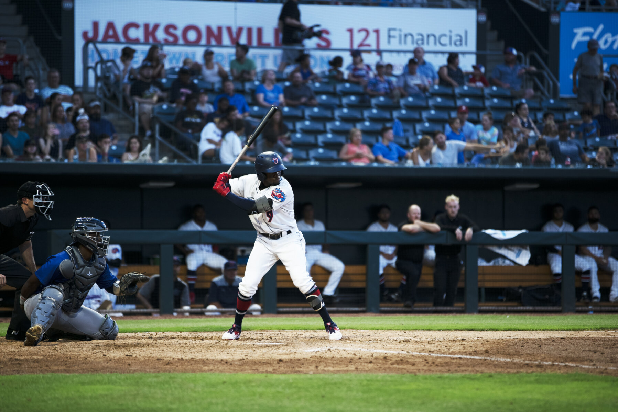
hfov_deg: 10.3
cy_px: 206
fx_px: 3435
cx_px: 309
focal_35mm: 200
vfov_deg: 6.9
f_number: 2.8
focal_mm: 200
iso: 1600
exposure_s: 1/250
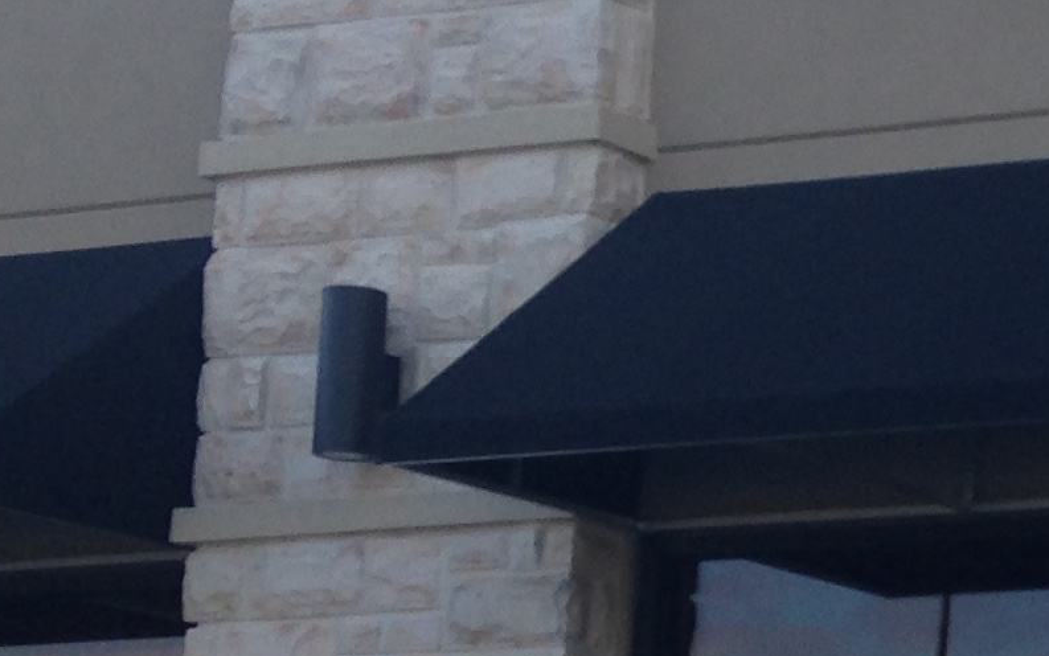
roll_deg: -1.0
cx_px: 1762
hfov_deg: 13.3
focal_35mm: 144
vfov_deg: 9.1
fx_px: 4118
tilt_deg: +10.0
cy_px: 664
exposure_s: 1/507
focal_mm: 4.12
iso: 50
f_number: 2.4
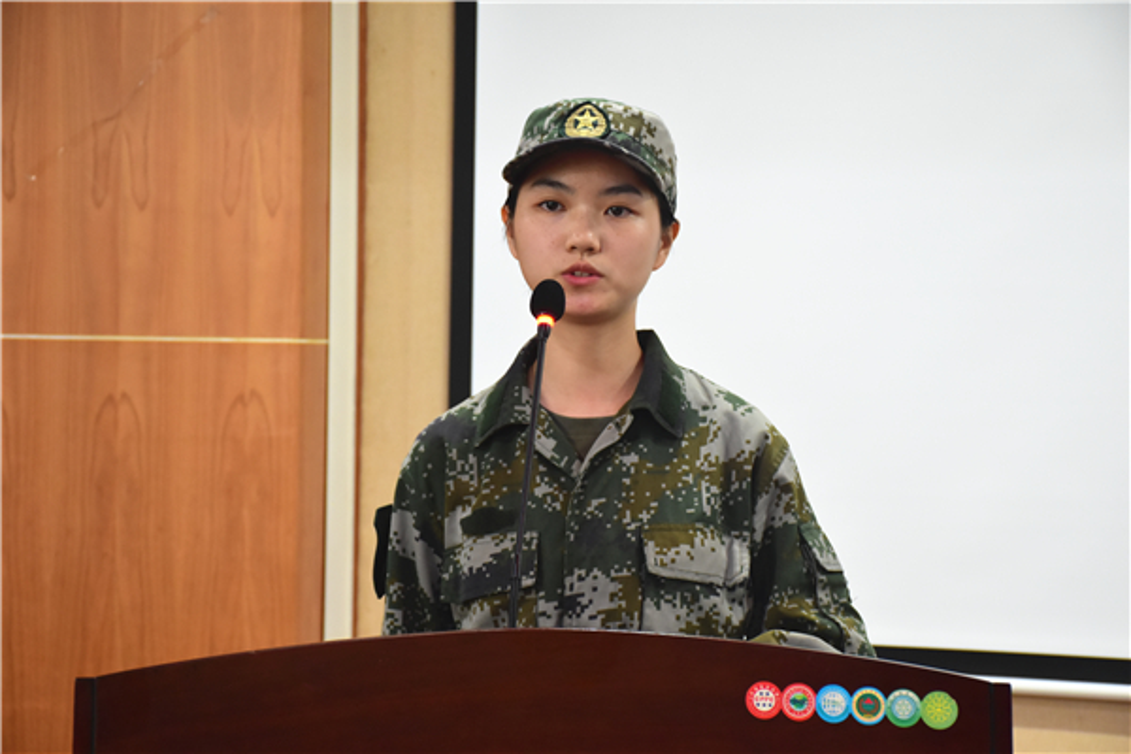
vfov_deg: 12.2
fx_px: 3534
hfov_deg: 18.2
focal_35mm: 112
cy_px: 377
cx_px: 566
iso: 1600
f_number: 6.3
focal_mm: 75
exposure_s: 1/30
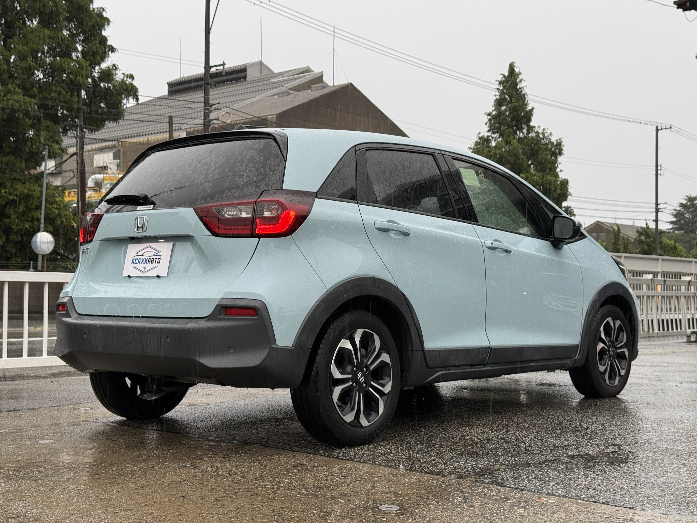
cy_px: 262
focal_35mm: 48
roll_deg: +0.0
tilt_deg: +2.2
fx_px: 966
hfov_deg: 39.7
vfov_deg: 30.3
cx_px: 348
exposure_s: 1/148
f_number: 1.78
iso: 64
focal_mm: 6.76
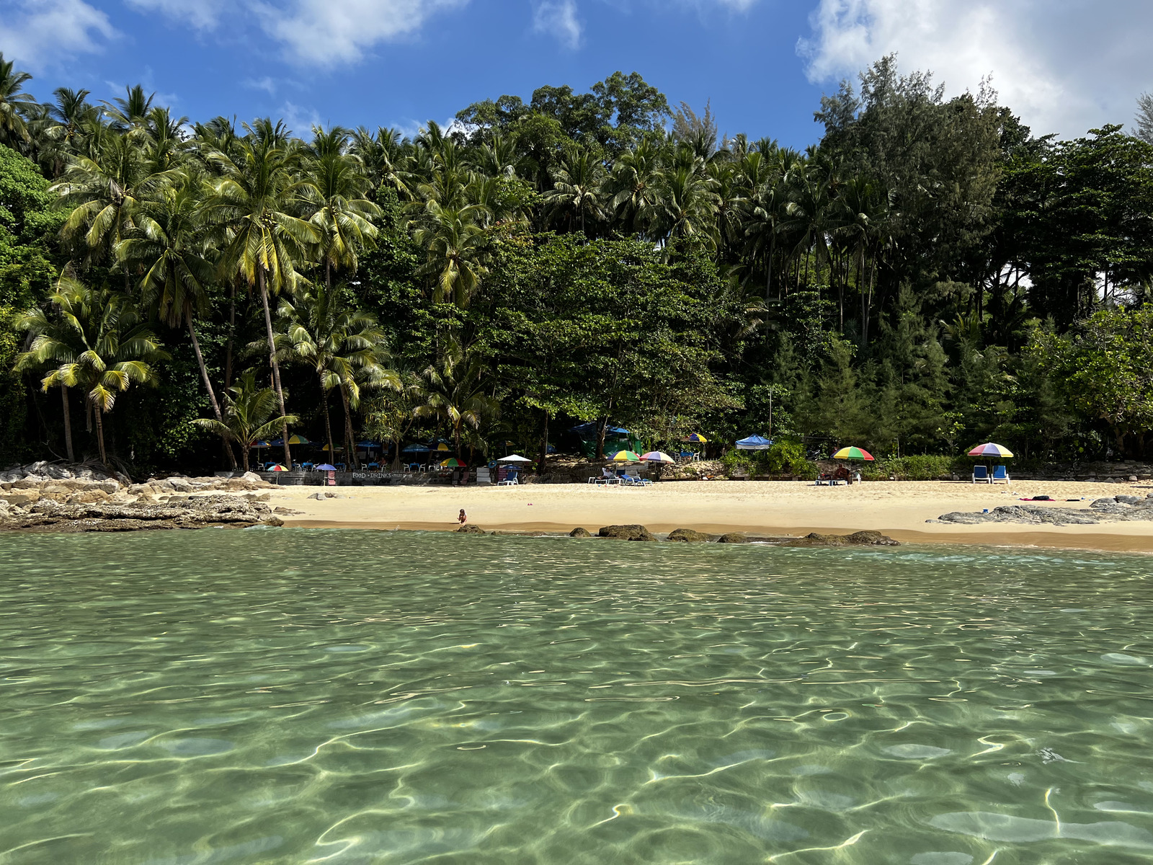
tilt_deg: +5.7
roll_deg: +0.0
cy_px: 432
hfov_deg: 67.3
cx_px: 576
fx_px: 866
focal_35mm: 26
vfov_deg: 53.1
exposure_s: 1/3704
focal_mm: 5.7
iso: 50
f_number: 1.5
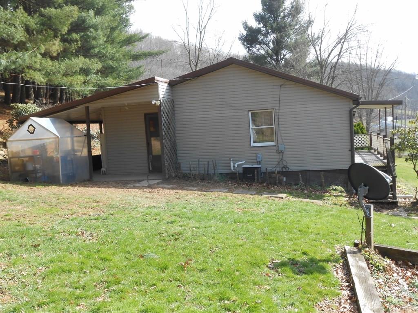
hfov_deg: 49.0
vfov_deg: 37.7
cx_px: 209
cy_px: 156
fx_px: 459
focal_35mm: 38
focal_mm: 6.8
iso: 80
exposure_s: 1/160
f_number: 4.2
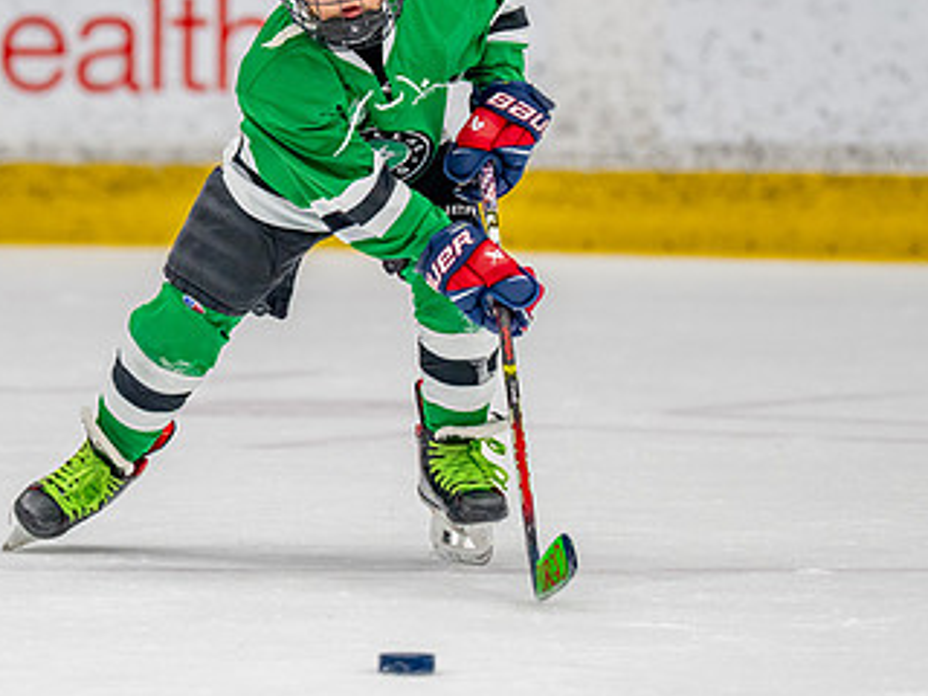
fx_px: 13351
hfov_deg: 4.0
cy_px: 189
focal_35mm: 498
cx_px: 153
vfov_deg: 3.0
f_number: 2.8
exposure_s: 1/1250
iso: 1000
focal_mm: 194
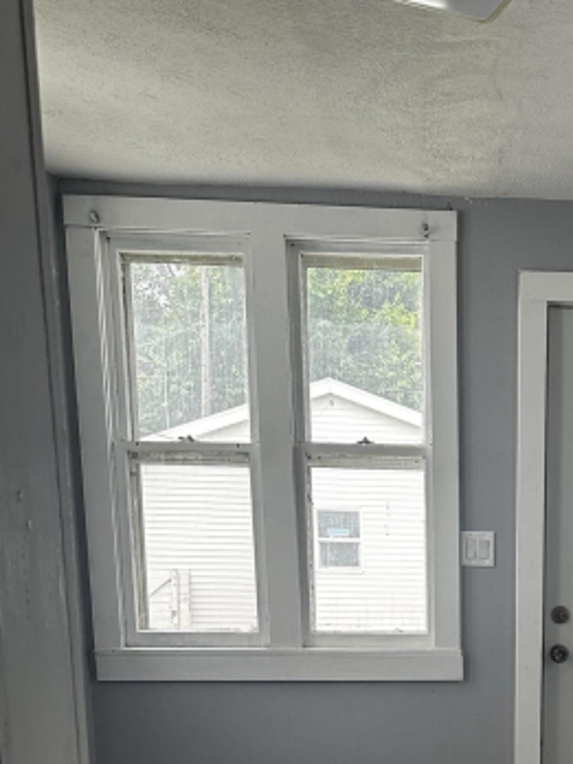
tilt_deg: -10.0
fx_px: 1015
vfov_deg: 38.0
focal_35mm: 46
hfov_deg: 29.9
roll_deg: -1.2
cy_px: 712
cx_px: 538
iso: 160
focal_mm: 6.86
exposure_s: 1/121
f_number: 1.78
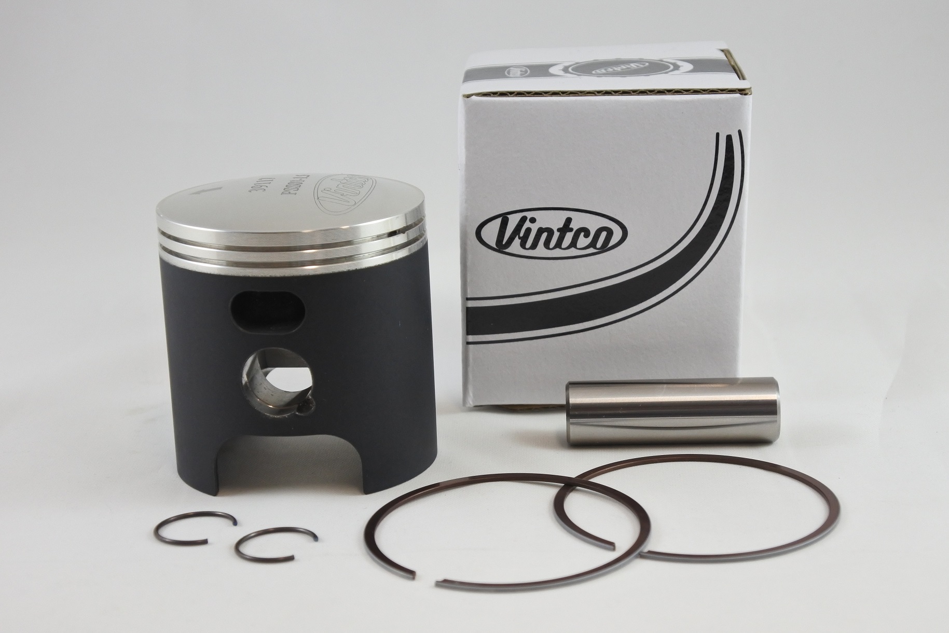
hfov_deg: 33.4
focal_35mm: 60
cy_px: 316
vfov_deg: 22.6
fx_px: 1582
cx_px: 474
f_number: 4.8
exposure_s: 1/125
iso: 500
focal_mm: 22.3
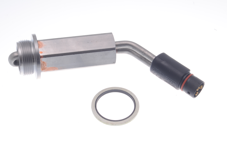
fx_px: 756
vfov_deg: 11.4
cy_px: 76
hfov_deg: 17.1
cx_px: 114
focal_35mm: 120
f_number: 25
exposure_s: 1/160
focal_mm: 80
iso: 200
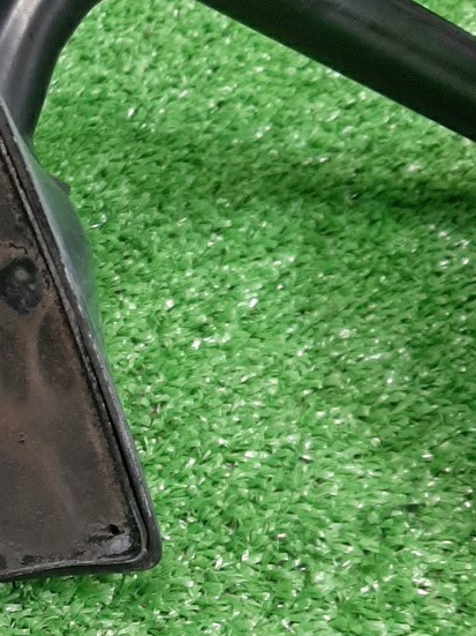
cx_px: 0
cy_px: 486
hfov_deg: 20.9
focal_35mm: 68
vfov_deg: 28.1
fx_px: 1247
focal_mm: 3.93
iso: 97
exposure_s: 1/50
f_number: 1.7
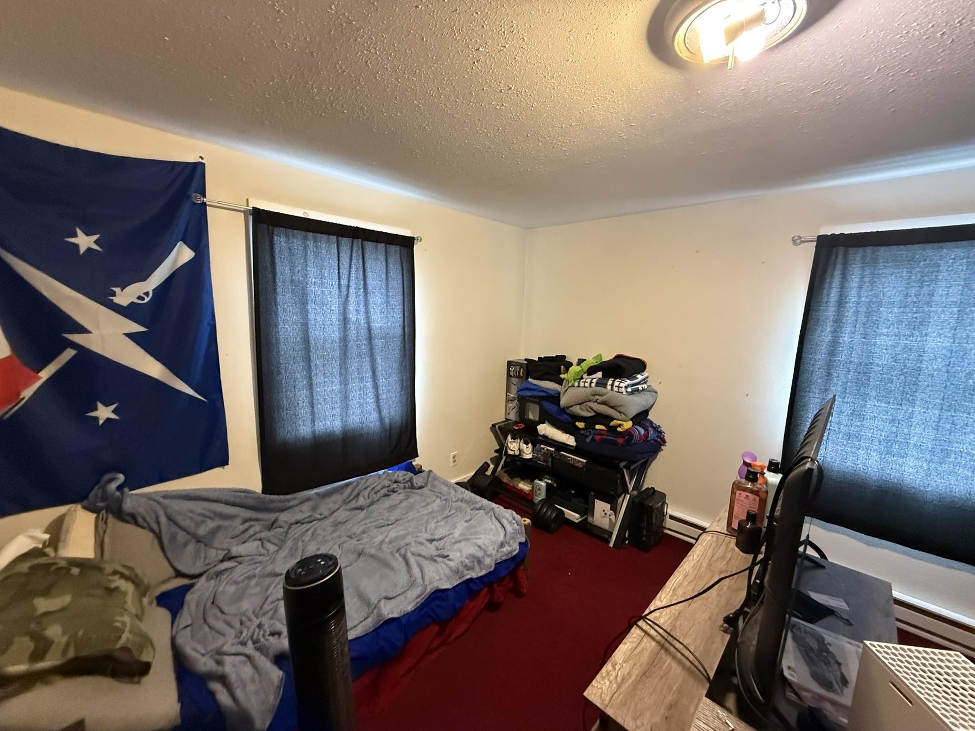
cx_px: 488
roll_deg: -2.1
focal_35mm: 14
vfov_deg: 85.7
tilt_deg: -9.6
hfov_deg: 102.1
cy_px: 366
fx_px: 394
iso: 800
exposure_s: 1/60
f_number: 2.2
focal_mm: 2.22
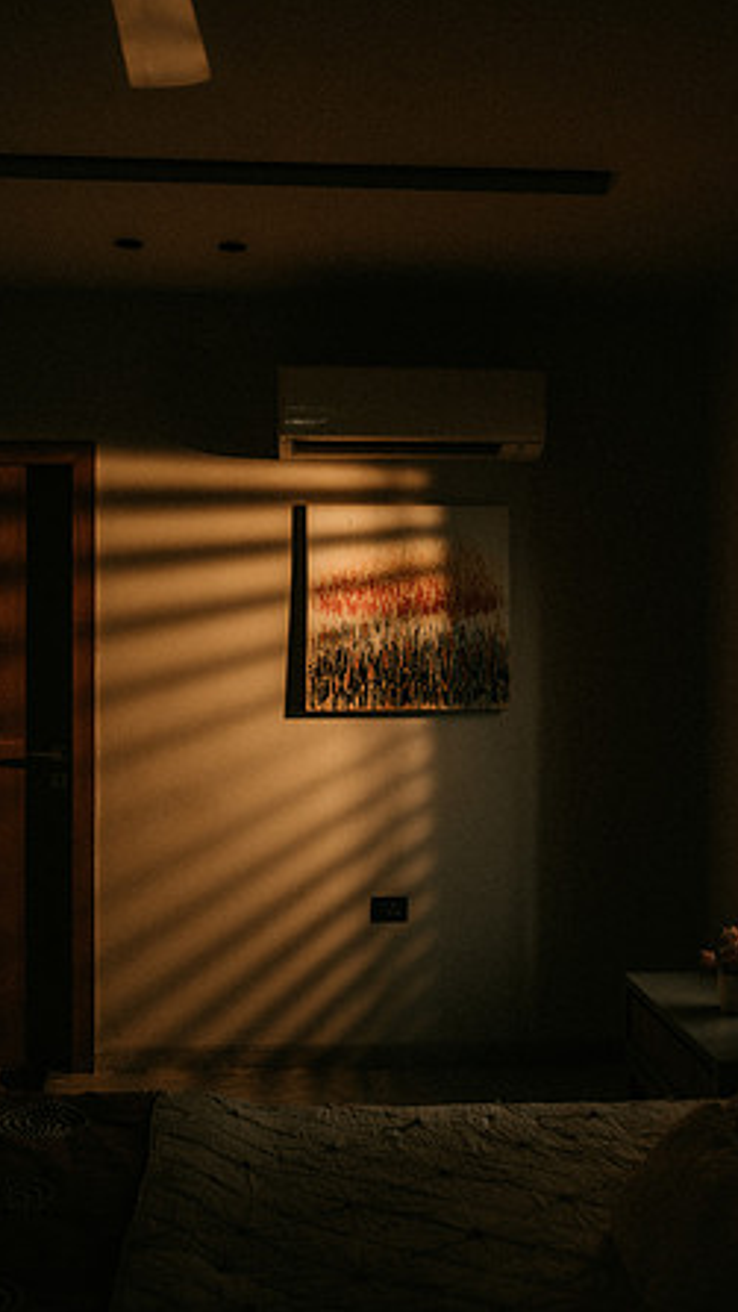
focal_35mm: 37
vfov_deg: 54.0
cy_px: 659
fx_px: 1287
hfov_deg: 32.0
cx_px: 385
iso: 160
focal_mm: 35
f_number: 2.8
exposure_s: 1/200
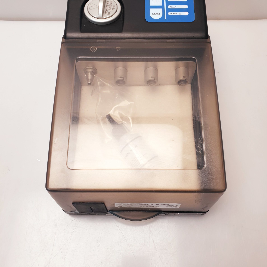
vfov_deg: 52.5
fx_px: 271
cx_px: 132
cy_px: 124
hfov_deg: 52.5
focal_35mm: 31
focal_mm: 4.3
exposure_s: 1/50
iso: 50
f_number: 2.4
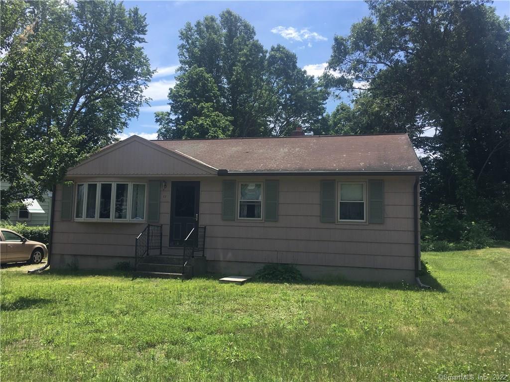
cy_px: 191
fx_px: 427
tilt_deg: +3.8
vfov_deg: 48.2
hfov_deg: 61.7
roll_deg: -1.1
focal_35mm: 29
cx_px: 255
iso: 25
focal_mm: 4.15
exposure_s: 1/1326
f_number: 2.2
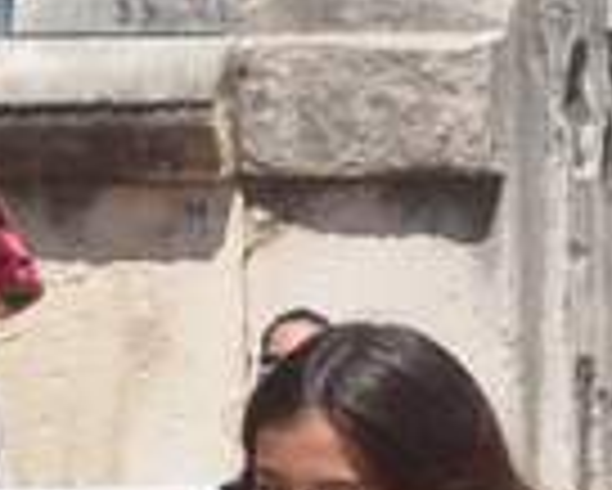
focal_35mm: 595
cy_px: 65
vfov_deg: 2.6
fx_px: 10785
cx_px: -1184
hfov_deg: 3.2
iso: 100
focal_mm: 72
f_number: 6.3
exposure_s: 1/640
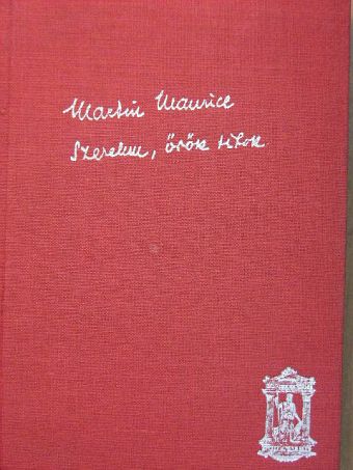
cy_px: 235
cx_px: 176
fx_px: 1345
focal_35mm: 99
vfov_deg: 19.8
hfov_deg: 14.9
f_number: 3.5
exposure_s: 1/38
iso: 200
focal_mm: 16.5
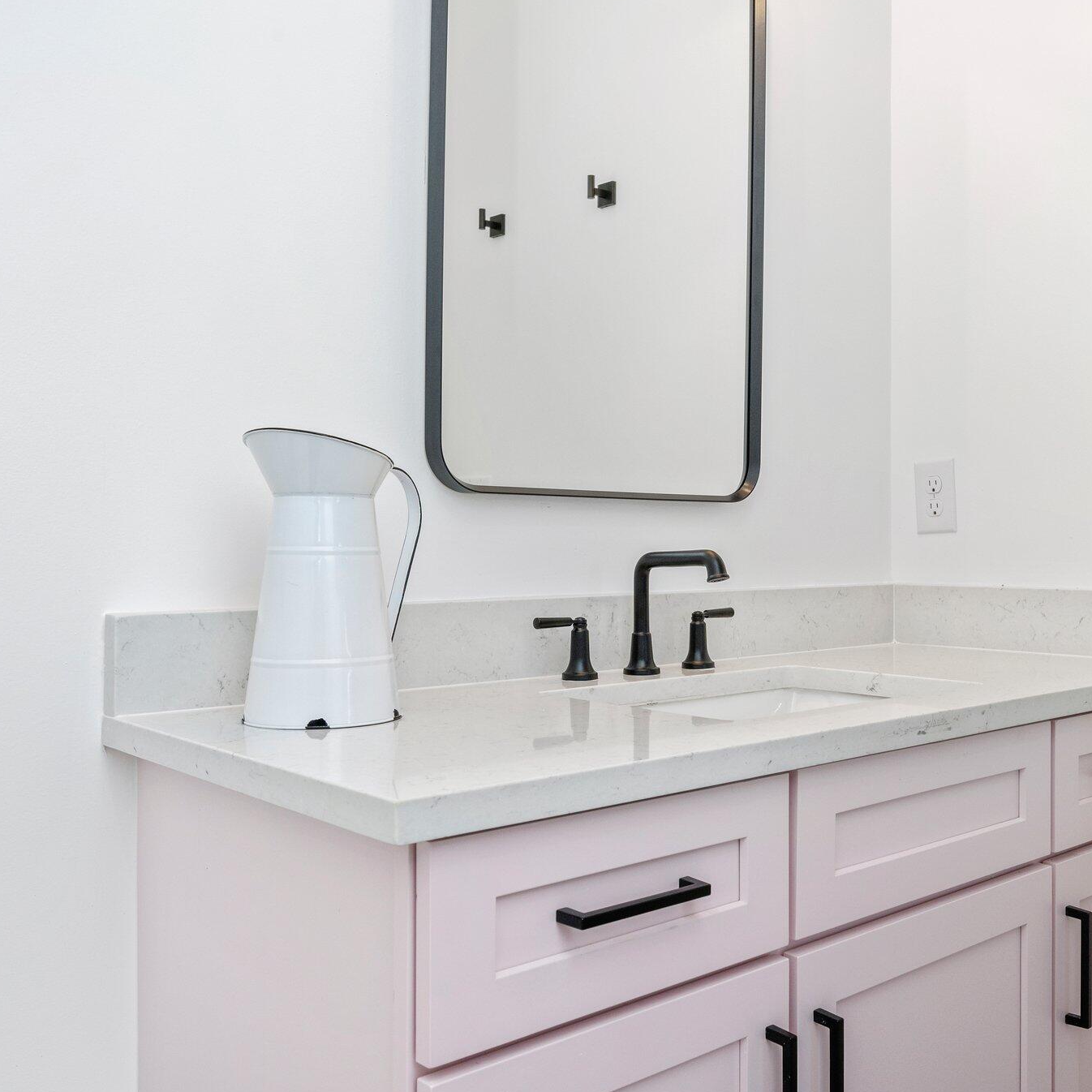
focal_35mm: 32
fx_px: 1129
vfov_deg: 51.6
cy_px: 545
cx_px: 704
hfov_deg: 50.9
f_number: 9
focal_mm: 24.5
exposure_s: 1/60
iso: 320
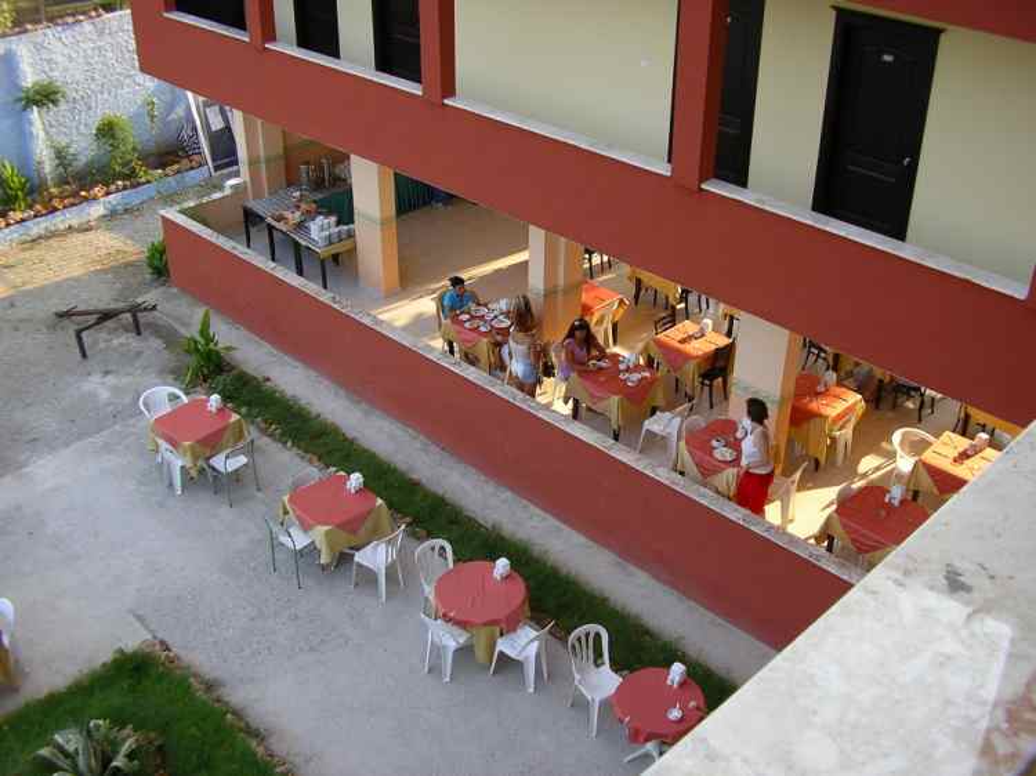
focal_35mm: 38
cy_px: 388
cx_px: 518
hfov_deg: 49.0
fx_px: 1137
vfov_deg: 37.7
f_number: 2.9
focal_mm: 5.8
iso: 50
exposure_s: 1/125
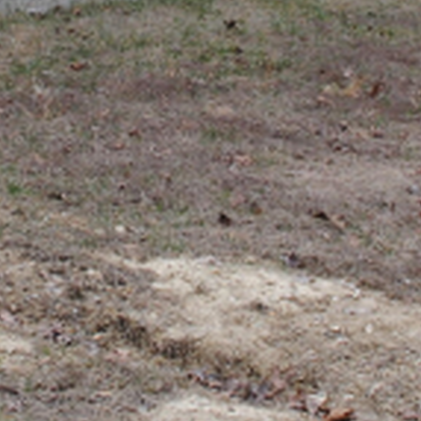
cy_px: -26
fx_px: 1651
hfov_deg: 14.5
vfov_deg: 14.2
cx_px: 172
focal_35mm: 120
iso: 200
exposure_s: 1/80
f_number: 4.5
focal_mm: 18
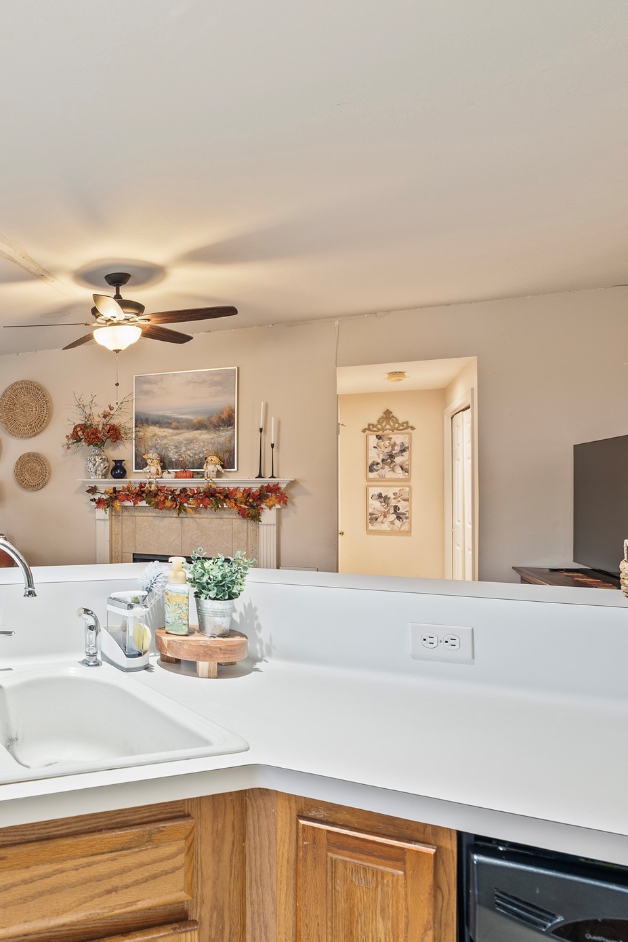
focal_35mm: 25
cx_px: -37
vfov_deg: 71.5
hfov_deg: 42.2
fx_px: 654
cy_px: 487
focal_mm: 16
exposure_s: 1/1.25
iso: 125
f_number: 4.5
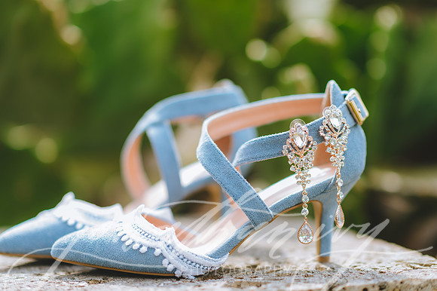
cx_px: 218
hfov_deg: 23.9
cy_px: 146
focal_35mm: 85
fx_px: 1031
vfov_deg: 16.1
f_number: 1.8
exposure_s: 1/800
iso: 50
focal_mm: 85
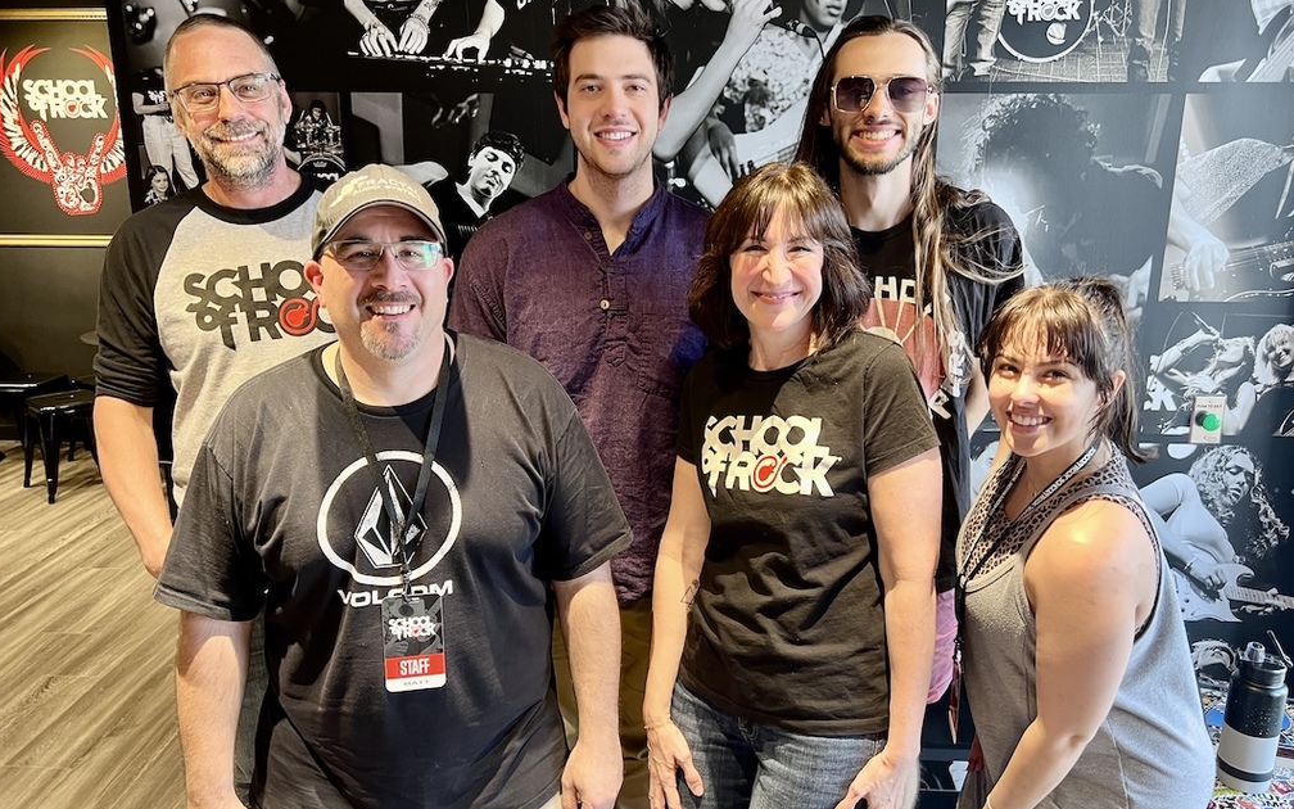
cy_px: 407
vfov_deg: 44.5
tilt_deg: -12.5
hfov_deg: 66.5
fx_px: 987
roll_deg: -0.2
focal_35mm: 28
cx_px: 646
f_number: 1.5
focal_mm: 5.7
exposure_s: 1/60
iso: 160
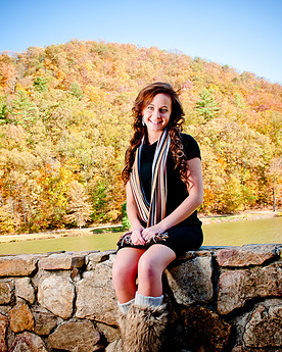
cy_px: 209
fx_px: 459
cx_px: 140
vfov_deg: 41.8
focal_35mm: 44
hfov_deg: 34.2
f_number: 5.6
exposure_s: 1/200
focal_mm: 24
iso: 200
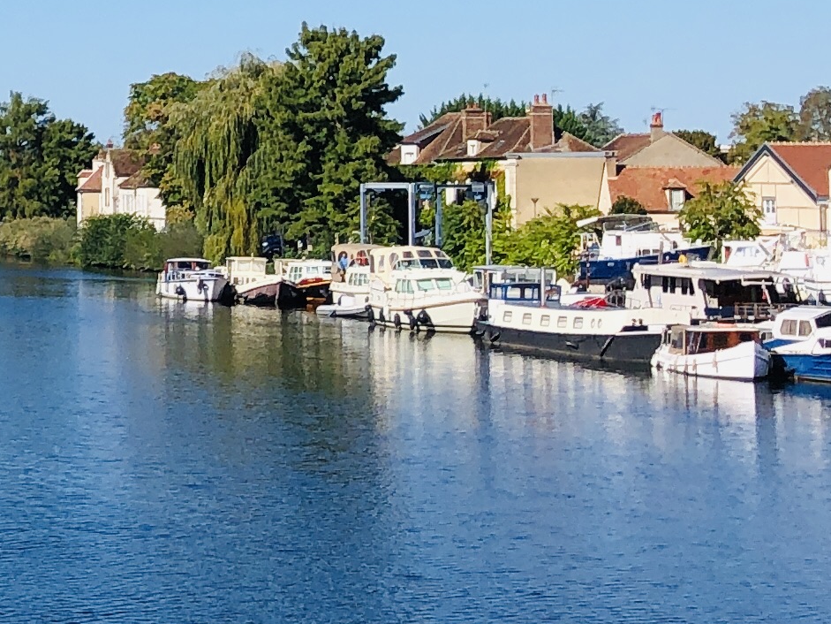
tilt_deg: +4.3
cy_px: 86
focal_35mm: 120
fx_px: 2881
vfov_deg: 12.3
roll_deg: -0.1
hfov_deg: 14.4
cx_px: -678
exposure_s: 1/2404
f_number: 1.8
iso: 20
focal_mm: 3.99
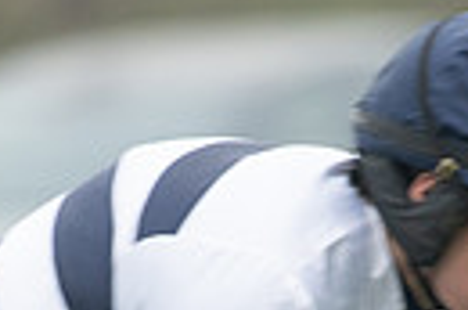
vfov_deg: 0.5
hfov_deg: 0.8
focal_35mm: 2682
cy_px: 692
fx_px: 34781
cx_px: 328
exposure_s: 1/500
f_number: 4.5
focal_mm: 400
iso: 800
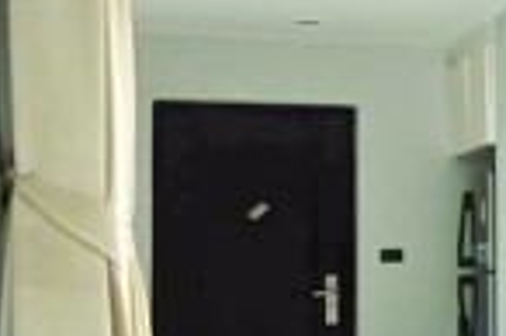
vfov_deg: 13.2
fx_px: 1446
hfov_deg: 16.1
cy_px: 215
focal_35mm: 103
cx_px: 970
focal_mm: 16.7
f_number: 4
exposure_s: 1/140
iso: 200
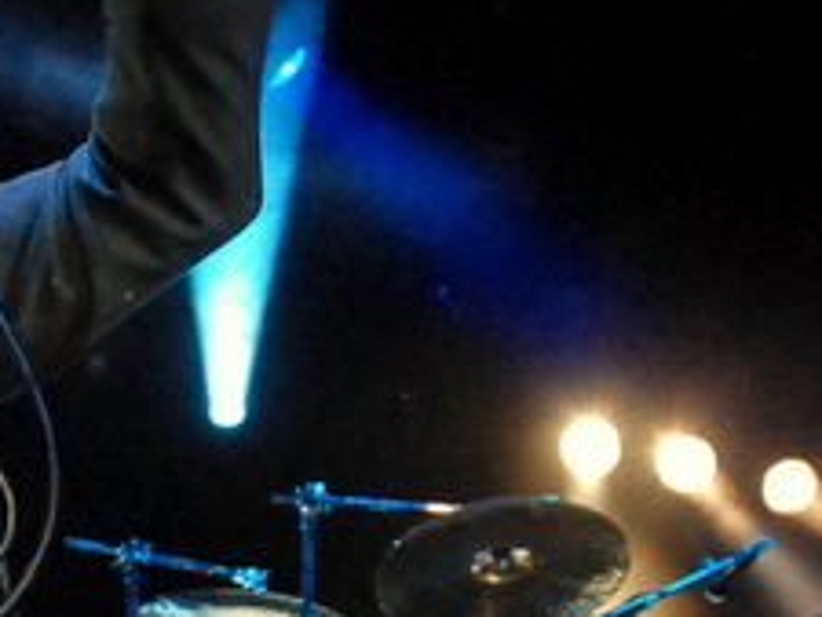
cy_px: 429
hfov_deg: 17.7
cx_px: 471
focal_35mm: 111
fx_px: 2637
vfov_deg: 13.3
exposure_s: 1/160
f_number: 3.8
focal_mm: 24
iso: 1600
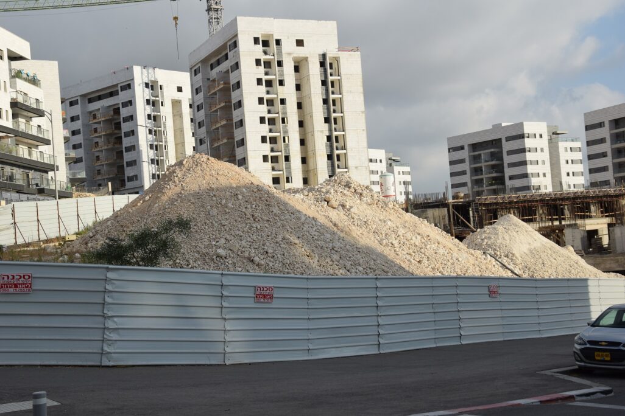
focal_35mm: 52
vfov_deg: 25.8
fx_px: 911
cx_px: 312
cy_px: 208
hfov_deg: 37.9
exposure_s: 1/400
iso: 200
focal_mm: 35
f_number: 10
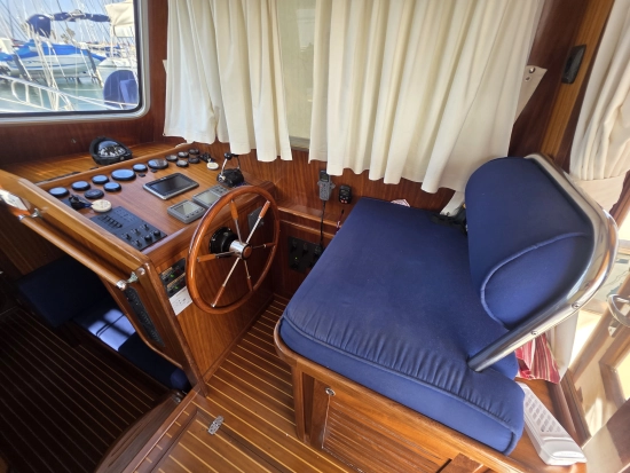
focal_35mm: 13
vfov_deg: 90.0
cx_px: 315
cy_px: 236
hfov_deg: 106.2
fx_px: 237
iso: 40
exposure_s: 1/100
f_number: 1.9
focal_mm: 2.2
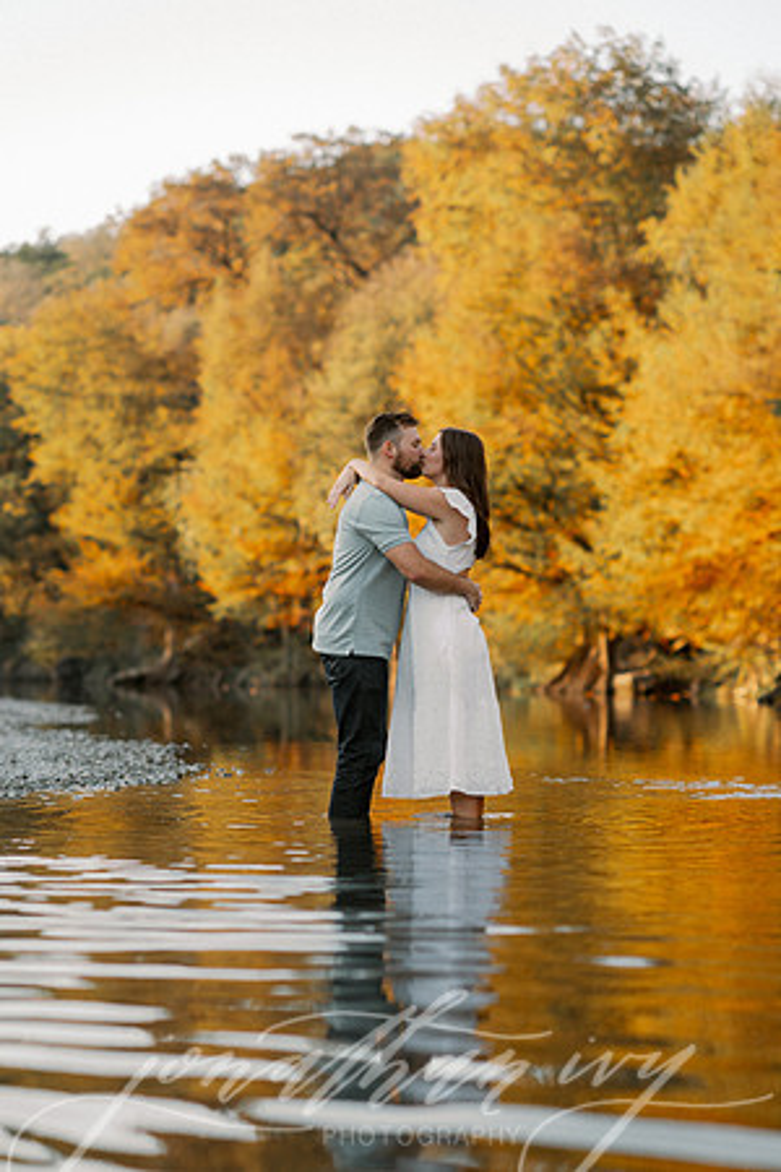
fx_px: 2766
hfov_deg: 16.1
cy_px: 586
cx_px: 390
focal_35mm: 85
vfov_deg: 23.9
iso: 125
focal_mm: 85
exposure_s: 1/250
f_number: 2.2
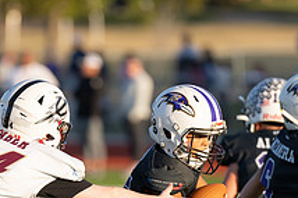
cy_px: 246
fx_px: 6455
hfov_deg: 2.6
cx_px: 92
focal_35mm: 781
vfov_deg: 1.8
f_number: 2.8
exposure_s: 1/1250
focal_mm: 200
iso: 160
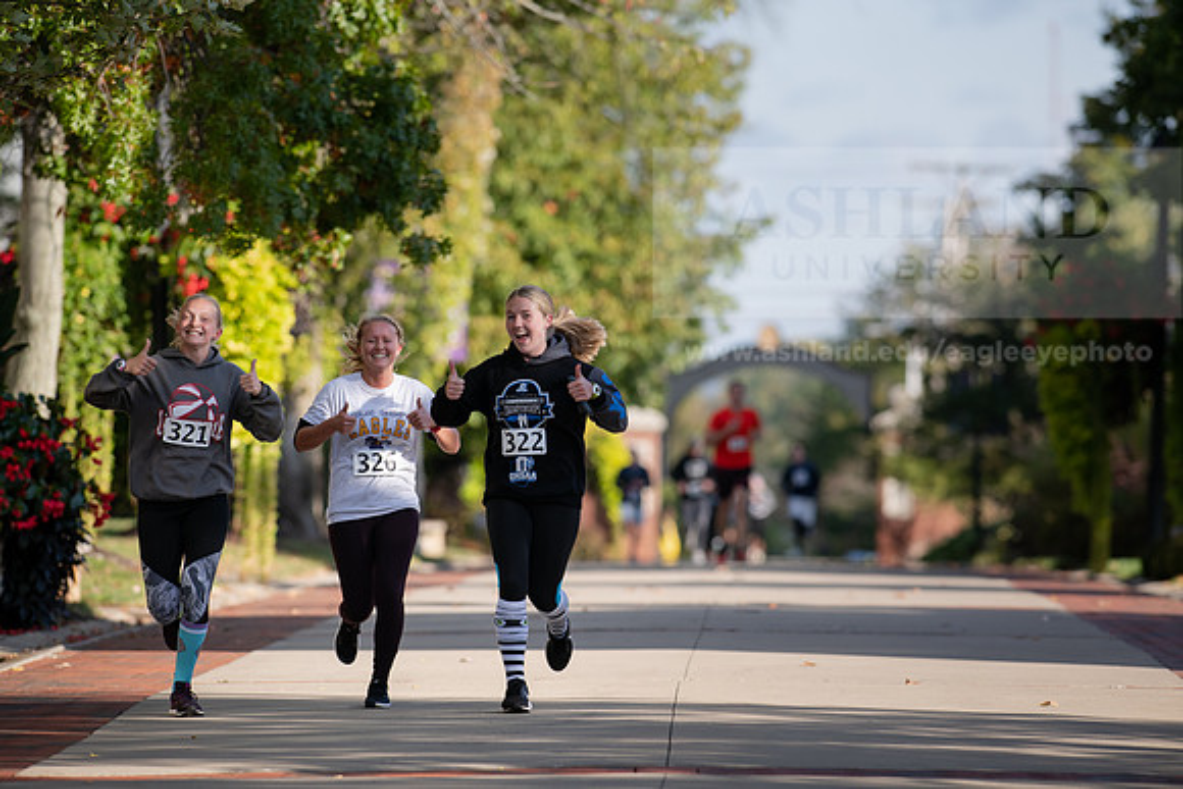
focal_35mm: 300
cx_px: 592
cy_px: 394
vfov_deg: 4.6
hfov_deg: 6.9
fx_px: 9860
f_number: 4.5
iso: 200
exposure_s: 1/800
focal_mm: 300
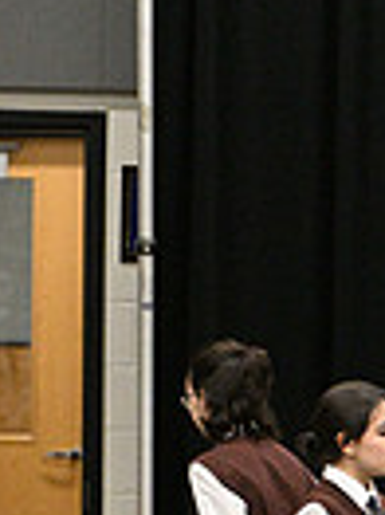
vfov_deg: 5.6
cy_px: 552
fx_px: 5199
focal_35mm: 350
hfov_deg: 4.1
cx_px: 1061
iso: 6400
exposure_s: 1/1000
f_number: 2.7
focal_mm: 82
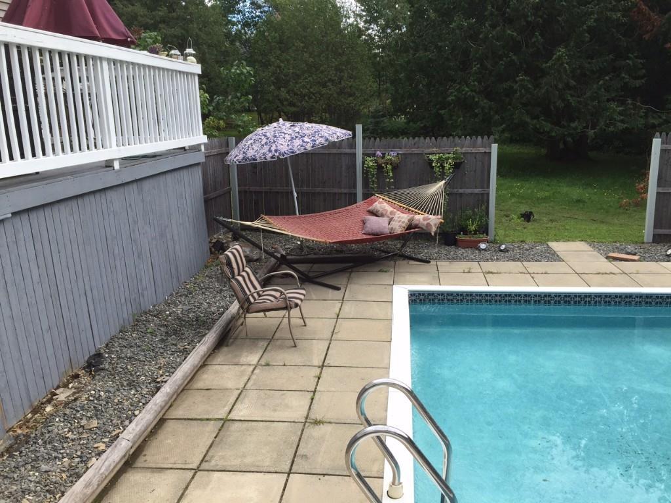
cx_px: 336
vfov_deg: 48.2
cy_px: 252
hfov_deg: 61.7
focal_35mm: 29
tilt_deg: -13.8
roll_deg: +1.4
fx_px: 562
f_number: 2.2
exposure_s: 1/638
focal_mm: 4.15
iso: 32
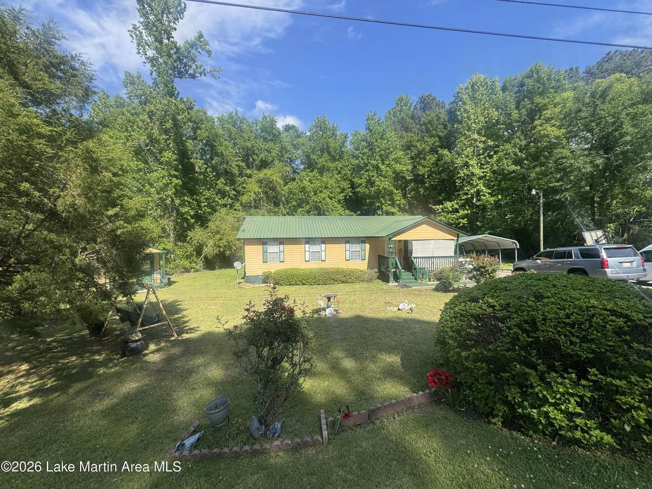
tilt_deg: -2.9
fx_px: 264
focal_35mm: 14
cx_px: 326
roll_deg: +1.1
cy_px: 244
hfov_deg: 102.1
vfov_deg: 85.7
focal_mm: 2.22
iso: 50
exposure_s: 1/1110
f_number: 2.2
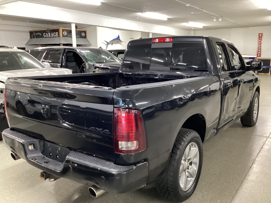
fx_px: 243
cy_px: 102
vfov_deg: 45.4
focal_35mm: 31
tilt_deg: -13.5
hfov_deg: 58.4
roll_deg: -1.3
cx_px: 136
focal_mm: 3.3
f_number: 2.4
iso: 400
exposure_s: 1/33
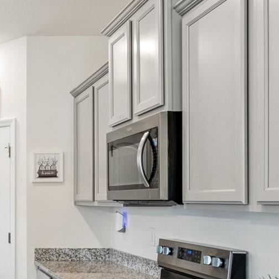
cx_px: -57
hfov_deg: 28.3
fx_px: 477
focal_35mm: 52
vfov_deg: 32.2
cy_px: 194
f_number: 11
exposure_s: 1/30
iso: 1600
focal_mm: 13
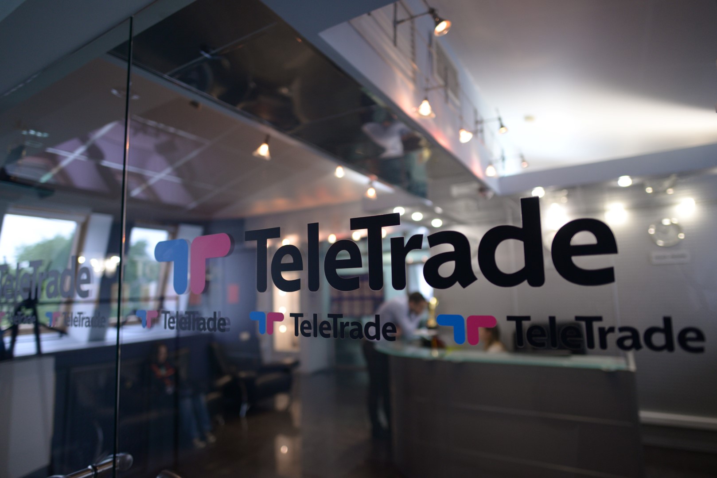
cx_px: 358
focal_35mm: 20
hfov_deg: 84.0
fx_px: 398
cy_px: 239
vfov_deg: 62.0
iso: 800
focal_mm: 20
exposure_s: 1/500
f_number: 1.8
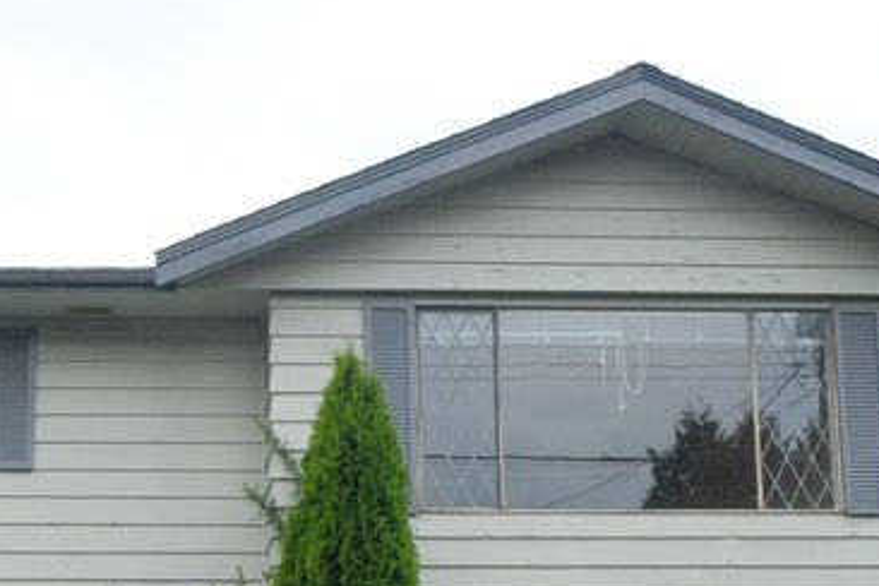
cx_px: 185
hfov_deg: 33.0
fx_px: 1440
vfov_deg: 21.9
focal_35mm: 59
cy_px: 623
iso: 3200
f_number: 5.6
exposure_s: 1/4000
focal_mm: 18
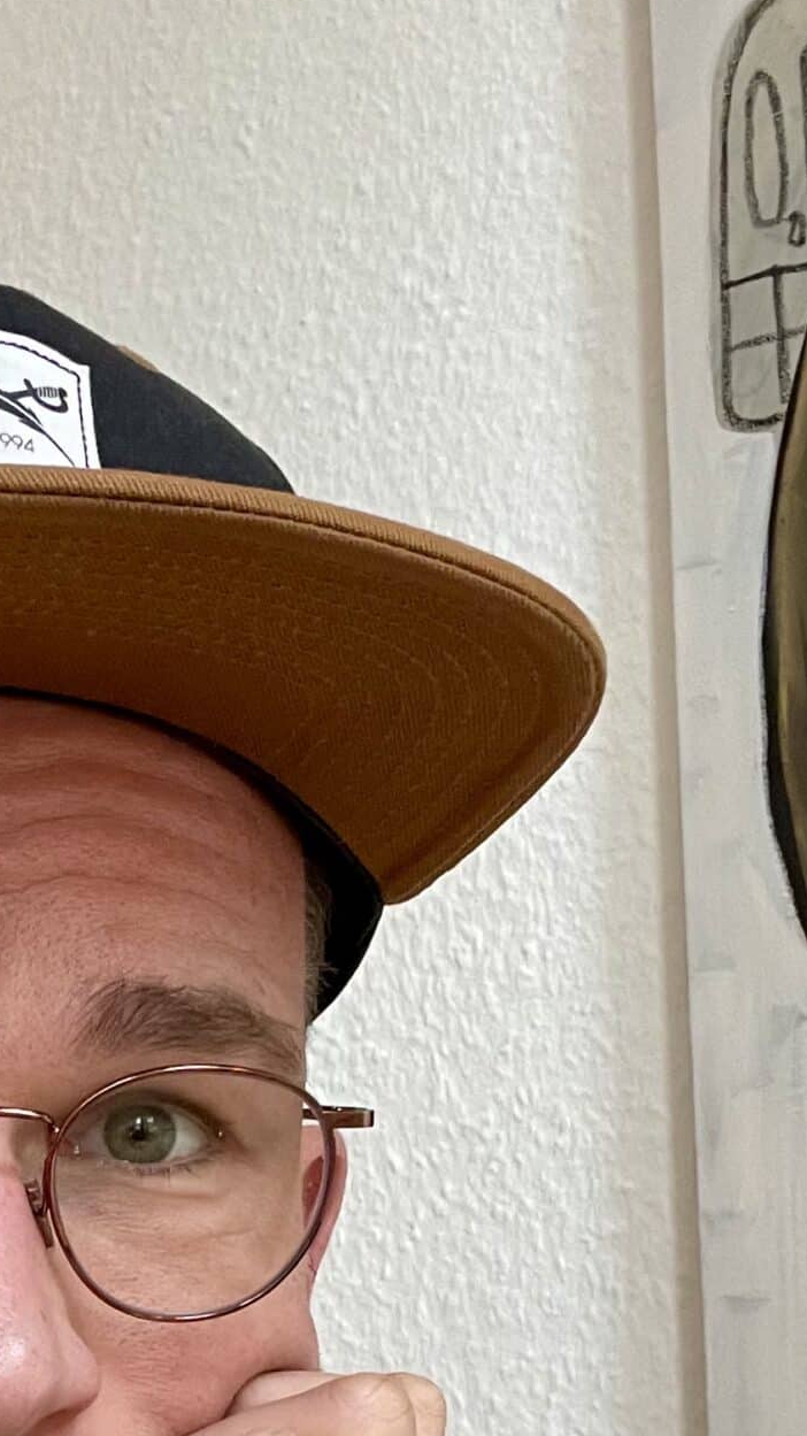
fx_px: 2550
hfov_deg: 17.5
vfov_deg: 29.6
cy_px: 1399
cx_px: -14
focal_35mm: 67
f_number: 2.2
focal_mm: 2.71
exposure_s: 1/59
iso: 320
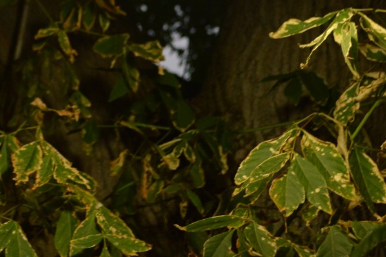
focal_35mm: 128
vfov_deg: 10.5
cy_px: -47
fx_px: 1372
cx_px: 39
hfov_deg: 15.8
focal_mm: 30
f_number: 5.6
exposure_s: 1/30
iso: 400
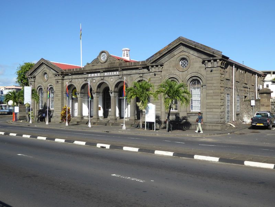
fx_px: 286
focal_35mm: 36
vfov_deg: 39.7
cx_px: 138
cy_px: 104
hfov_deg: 51.4
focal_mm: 6.3
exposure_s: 1/800
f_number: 3.7
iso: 80
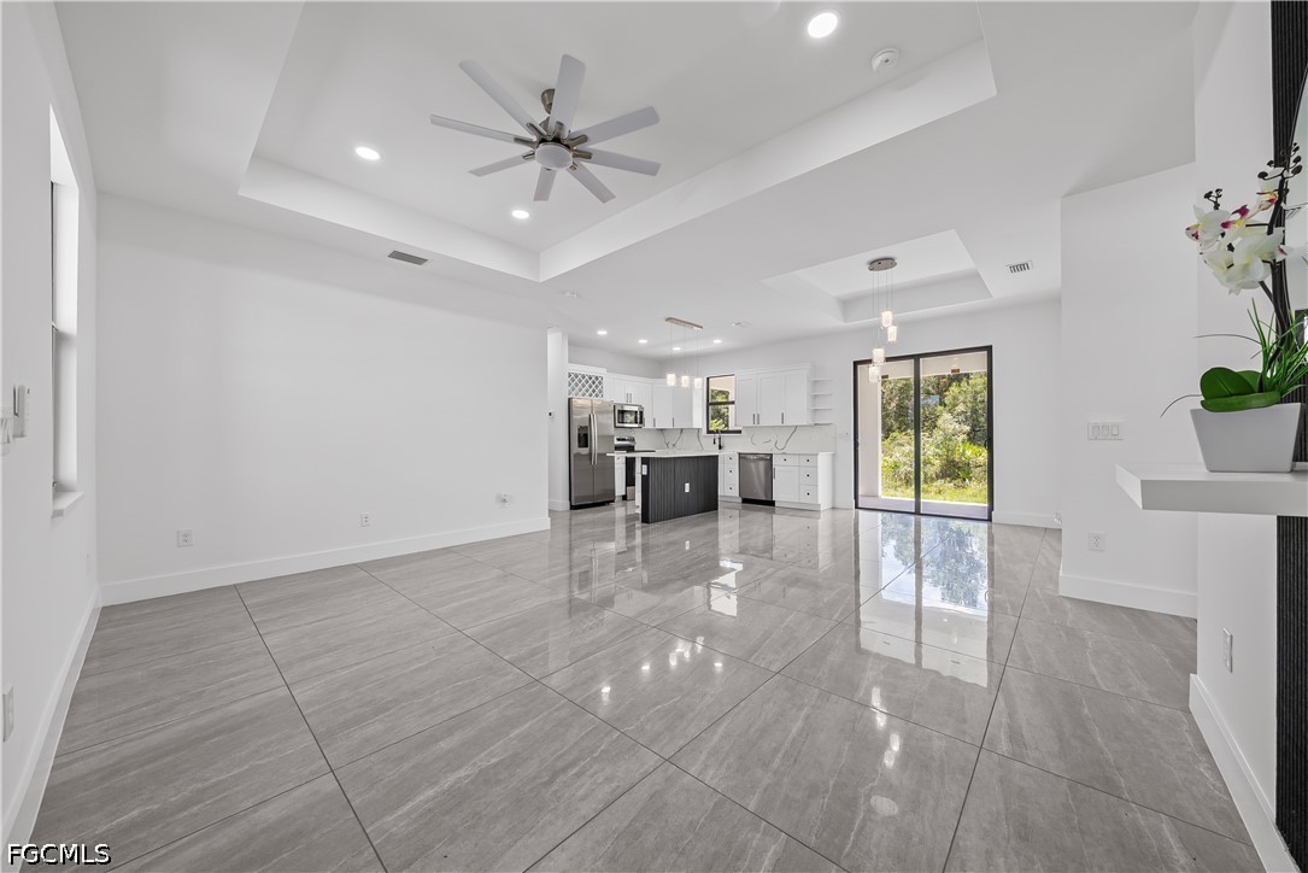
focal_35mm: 12
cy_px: 436
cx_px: 654
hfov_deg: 112.6
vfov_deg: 90.0
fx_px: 436
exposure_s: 1/4
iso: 200
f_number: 9
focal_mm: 12
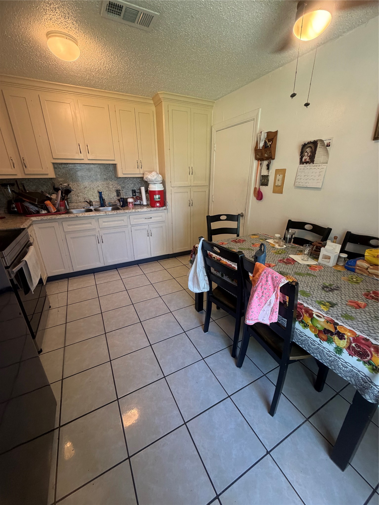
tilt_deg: -19.9
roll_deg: +0.1
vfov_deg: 102.1
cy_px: 252
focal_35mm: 14
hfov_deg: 85.7
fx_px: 204
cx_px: 190
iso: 200
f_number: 2.2
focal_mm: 2.22
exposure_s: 1/60
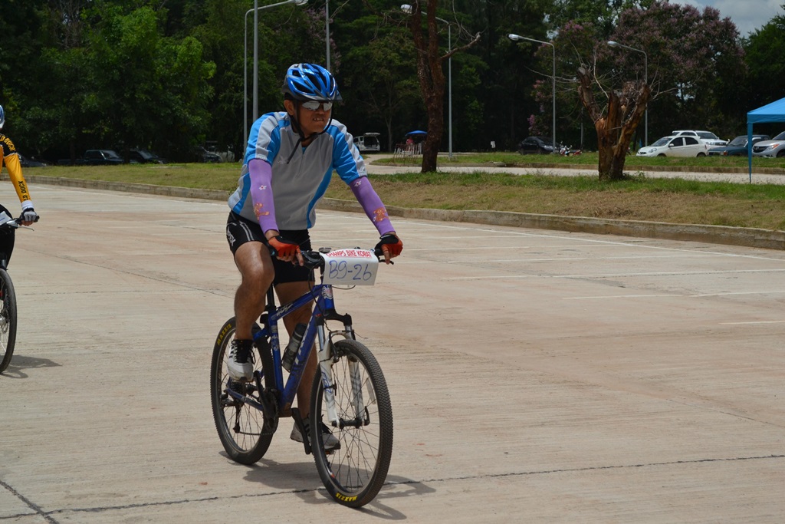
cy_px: 262
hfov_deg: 24.6
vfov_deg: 16.6
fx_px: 1799
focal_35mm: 82
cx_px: 392
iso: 360
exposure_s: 1/2000
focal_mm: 55
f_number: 7.1
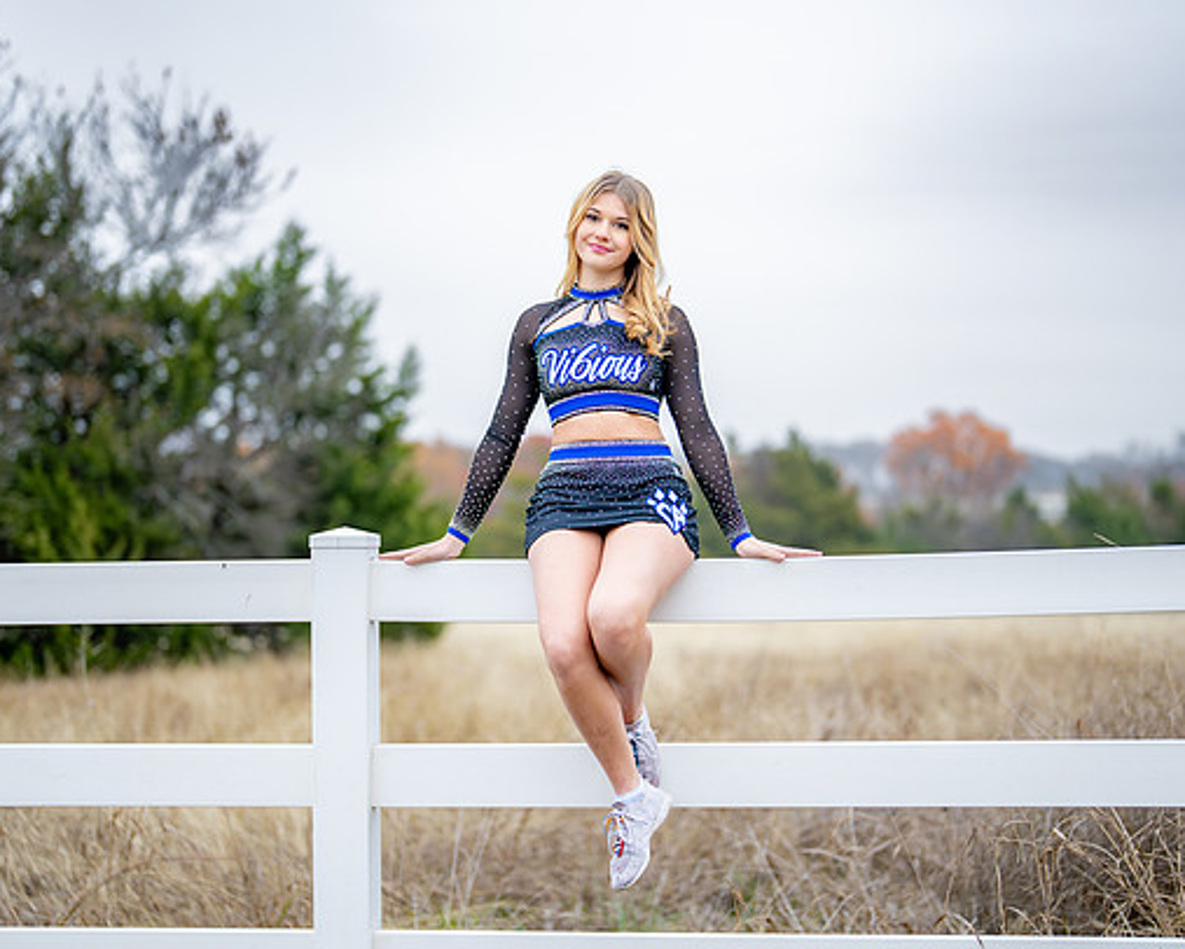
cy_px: 471
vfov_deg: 25.0
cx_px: 598
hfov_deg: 30.9
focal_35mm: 61
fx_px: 2140
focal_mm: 50
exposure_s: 1/800
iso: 500
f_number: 1.2
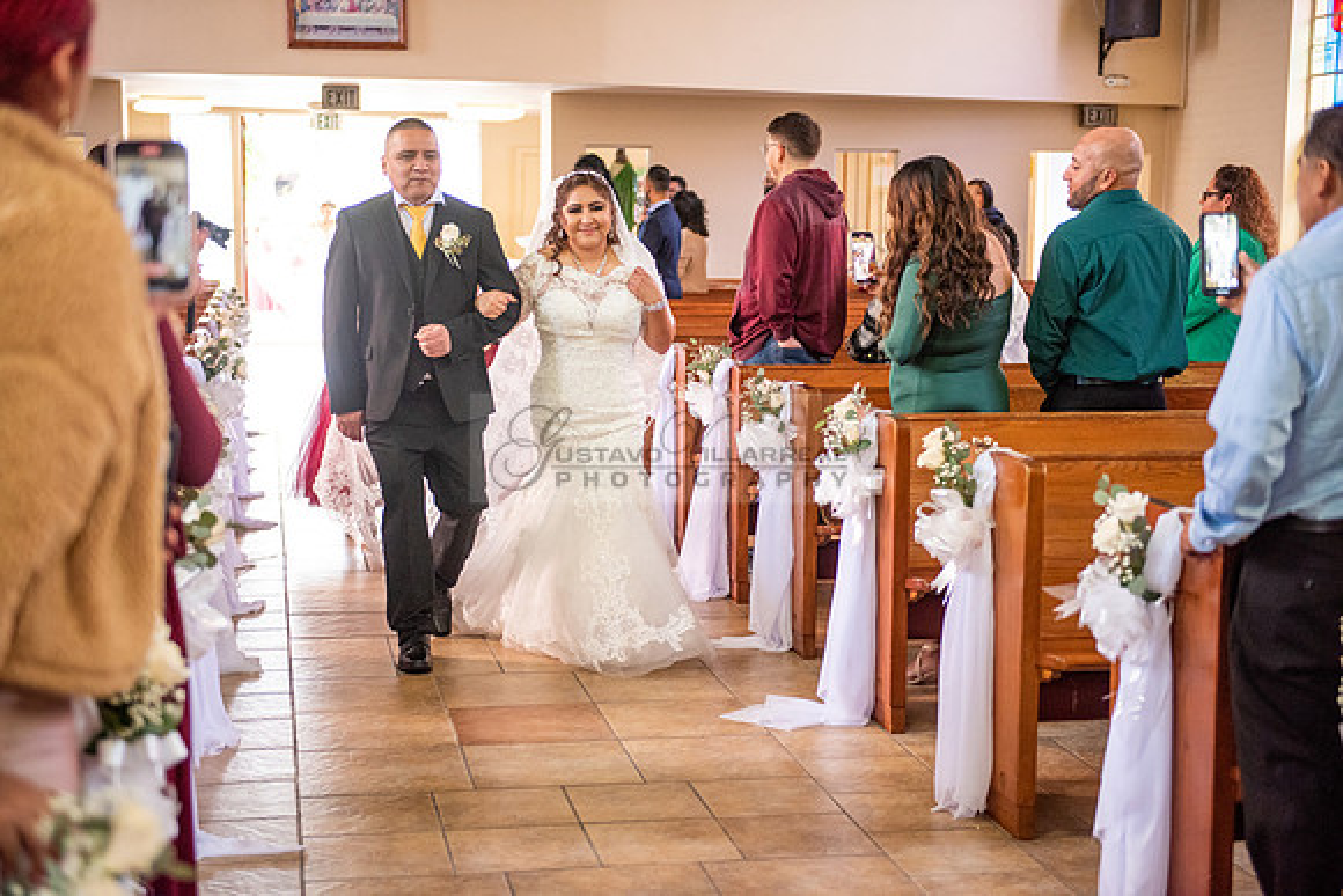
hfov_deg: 35.6
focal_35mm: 56
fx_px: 2090
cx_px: 672
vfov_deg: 24.2
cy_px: 448
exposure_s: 1/250
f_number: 2.8
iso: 2000
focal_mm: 56
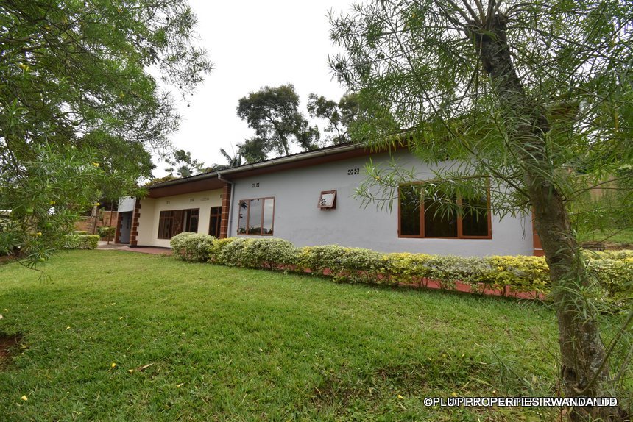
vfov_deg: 77.4
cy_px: 211
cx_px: 316
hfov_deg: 100.4
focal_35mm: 15
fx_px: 264
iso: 100
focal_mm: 10
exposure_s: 1/100
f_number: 8
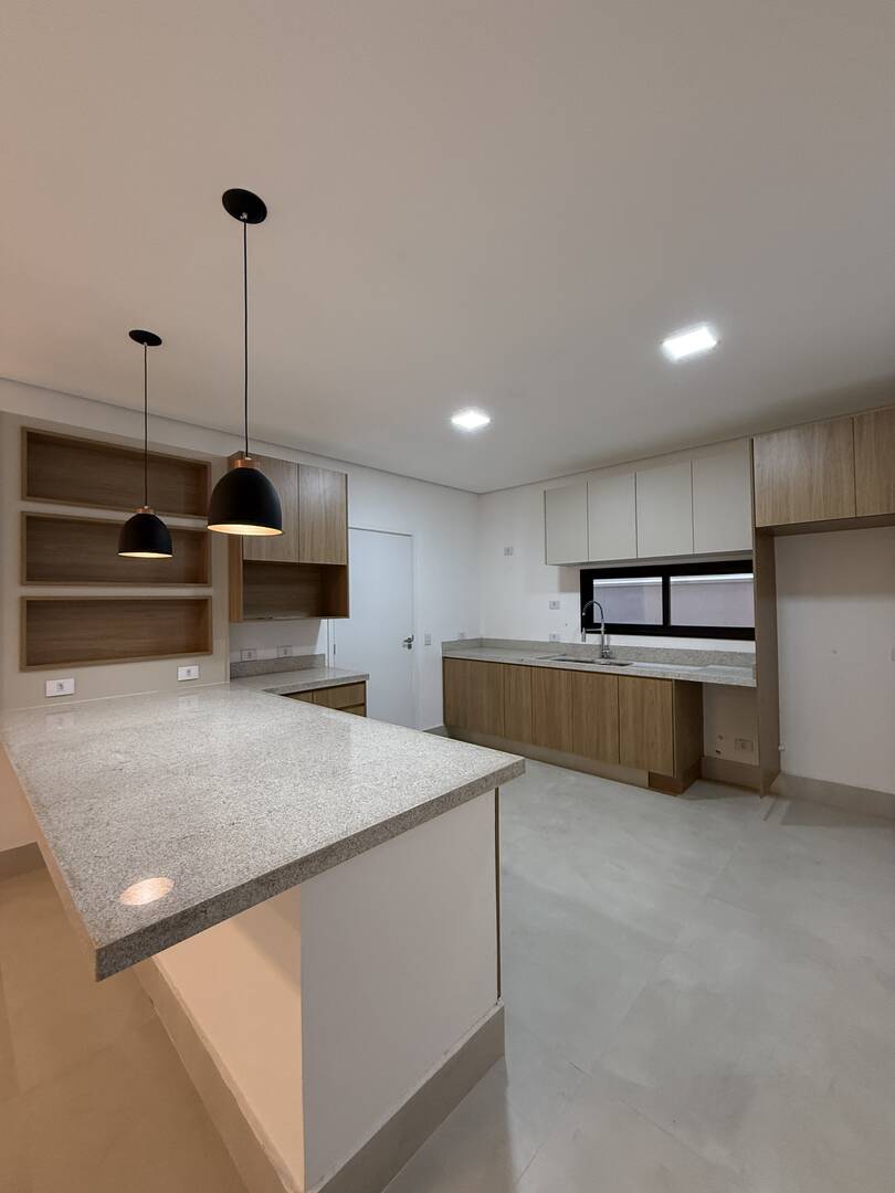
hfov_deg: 85.7
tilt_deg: +1.8
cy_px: 596
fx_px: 483
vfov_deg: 102.1
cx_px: 448
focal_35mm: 14
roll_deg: +0.9
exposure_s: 1/120
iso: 320
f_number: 2.2
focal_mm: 2.22
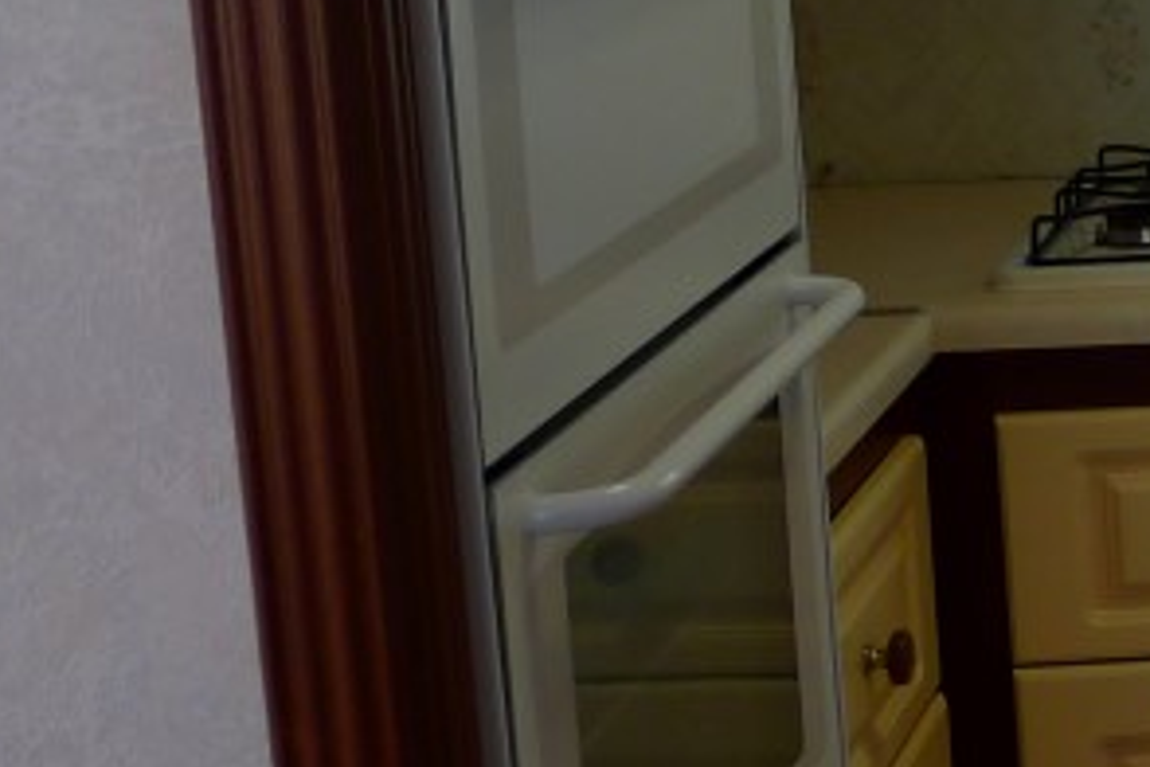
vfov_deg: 14.4
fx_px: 3003
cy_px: 86
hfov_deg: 17.0
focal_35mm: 94
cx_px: 2200
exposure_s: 1/60
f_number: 2
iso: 80
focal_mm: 5.1
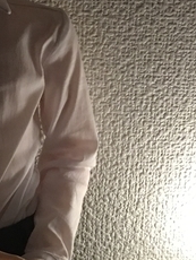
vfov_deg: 15.2
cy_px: 205
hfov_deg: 11.5
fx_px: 972
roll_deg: -3.2
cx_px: 79
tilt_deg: -20.8
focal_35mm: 129
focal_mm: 4.15
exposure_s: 1/10
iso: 100
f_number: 2.2
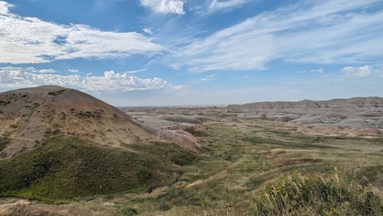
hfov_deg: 86.7
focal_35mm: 19
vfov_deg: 58.3
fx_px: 193
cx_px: 131
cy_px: 108
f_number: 2.2
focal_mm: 1.95
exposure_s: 1/2212
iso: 46
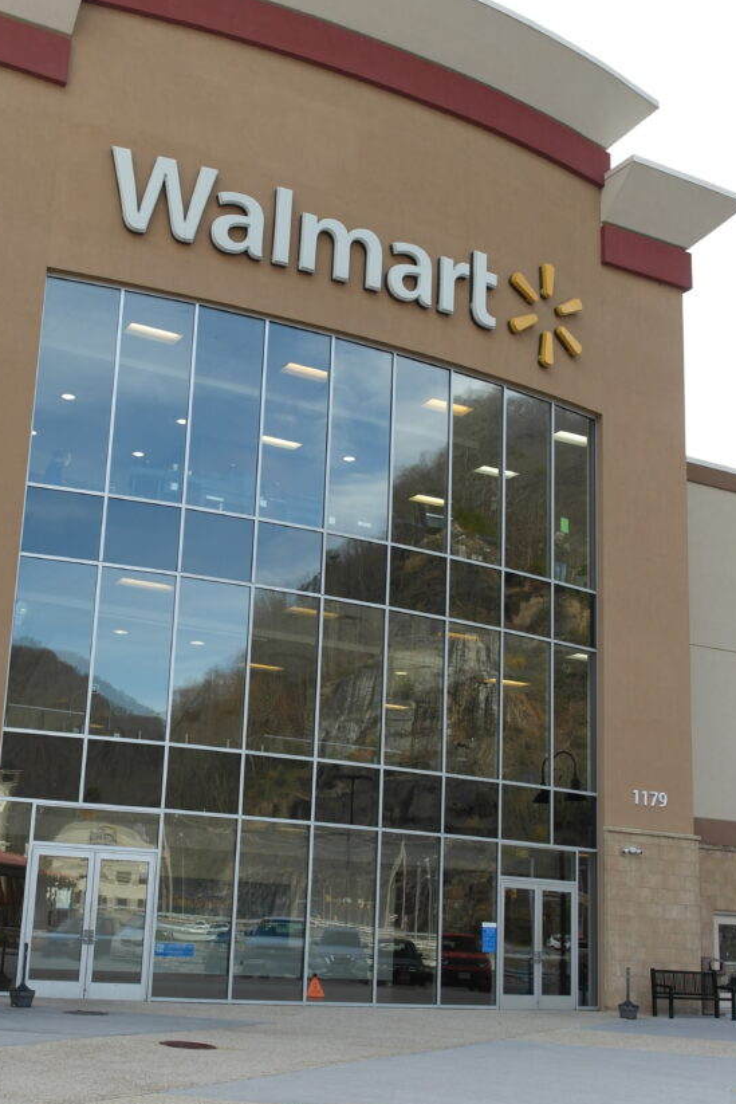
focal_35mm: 42
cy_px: 598
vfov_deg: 46.3
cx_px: 260
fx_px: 1287
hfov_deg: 31.7
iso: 100
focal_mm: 20
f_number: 4.5
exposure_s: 1/160
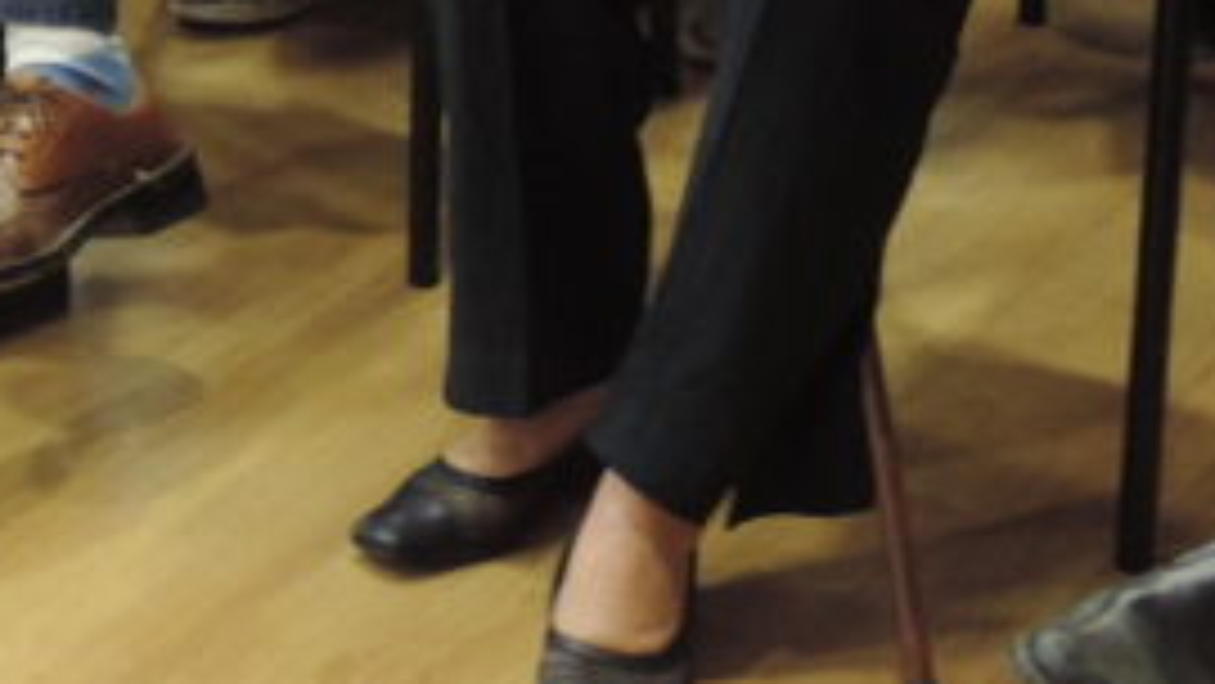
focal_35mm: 124
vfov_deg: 9.3
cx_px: 382
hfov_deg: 17.2
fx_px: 3996
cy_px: -616
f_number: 3.1
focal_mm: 5.3
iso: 400
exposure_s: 1/15
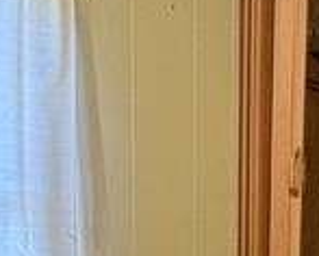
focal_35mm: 95
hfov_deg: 19.0
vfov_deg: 14.7
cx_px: 382
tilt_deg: -12.1
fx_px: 898
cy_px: 419
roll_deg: -2.5
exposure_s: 1/60
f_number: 2.2
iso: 640
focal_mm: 2.22
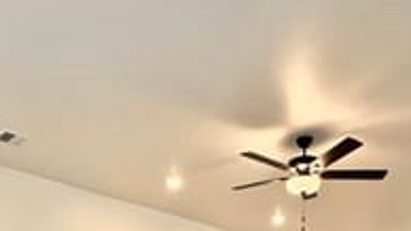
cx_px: 180
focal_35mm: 44
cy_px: 356
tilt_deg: -0.6
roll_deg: -0.4
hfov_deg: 46.3
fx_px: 479
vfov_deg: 22.0
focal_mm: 2.22
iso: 125
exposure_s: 1/120
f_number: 2.2
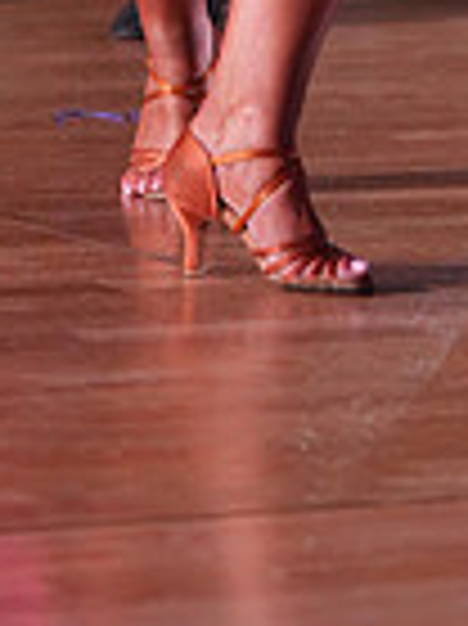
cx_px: 416
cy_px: -608
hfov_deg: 3.6
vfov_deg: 4.7
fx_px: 7474
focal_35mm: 414
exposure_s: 1/800
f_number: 2.8
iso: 2000
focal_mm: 103
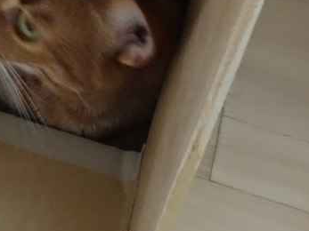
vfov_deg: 17.8
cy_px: 104
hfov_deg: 22.6
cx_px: -2
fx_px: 741
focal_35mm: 83
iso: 800
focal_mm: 4.1
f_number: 3.5
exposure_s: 1/8
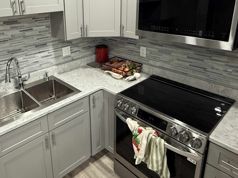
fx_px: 193
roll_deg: +1.5
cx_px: 80
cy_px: 48
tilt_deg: -12.9
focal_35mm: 28
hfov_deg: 62.0
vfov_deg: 48.2
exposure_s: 1/60
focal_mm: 2.22
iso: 250
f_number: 2.2
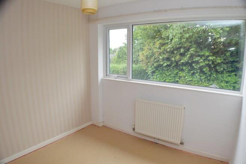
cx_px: 123
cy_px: 82
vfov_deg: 43.5
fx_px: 205
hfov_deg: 62.0
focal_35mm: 30
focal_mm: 20
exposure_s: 1/100
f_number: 5
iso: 400
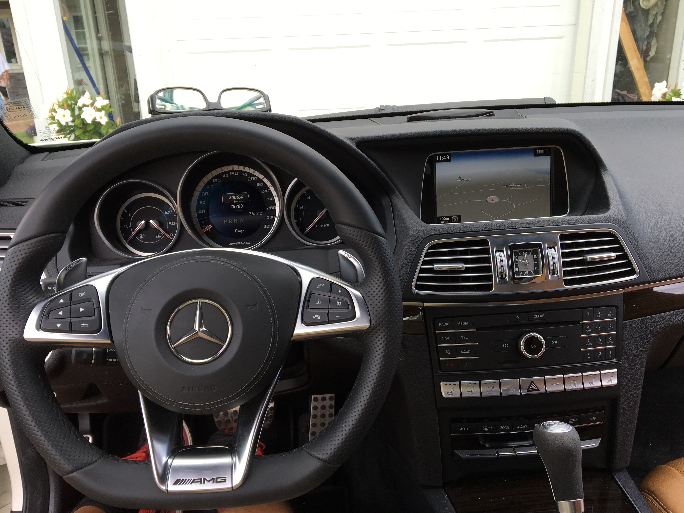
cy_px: 256
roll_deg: +1.3
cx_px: 342
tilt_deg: -19.4
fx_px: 573
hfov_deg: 61.7
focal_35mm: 29
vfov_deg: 48.2
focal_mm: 4.15
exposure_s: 1/120
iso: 25
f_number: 2.2
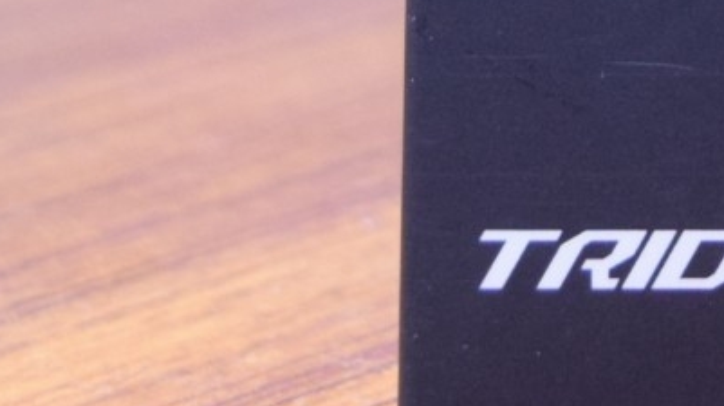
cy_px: -731
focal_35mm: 271
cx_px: 1540
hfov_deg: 7.6
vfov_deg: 4.3
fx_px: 5199
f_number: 6.3
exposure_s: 1/8
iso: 1600
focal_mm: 32
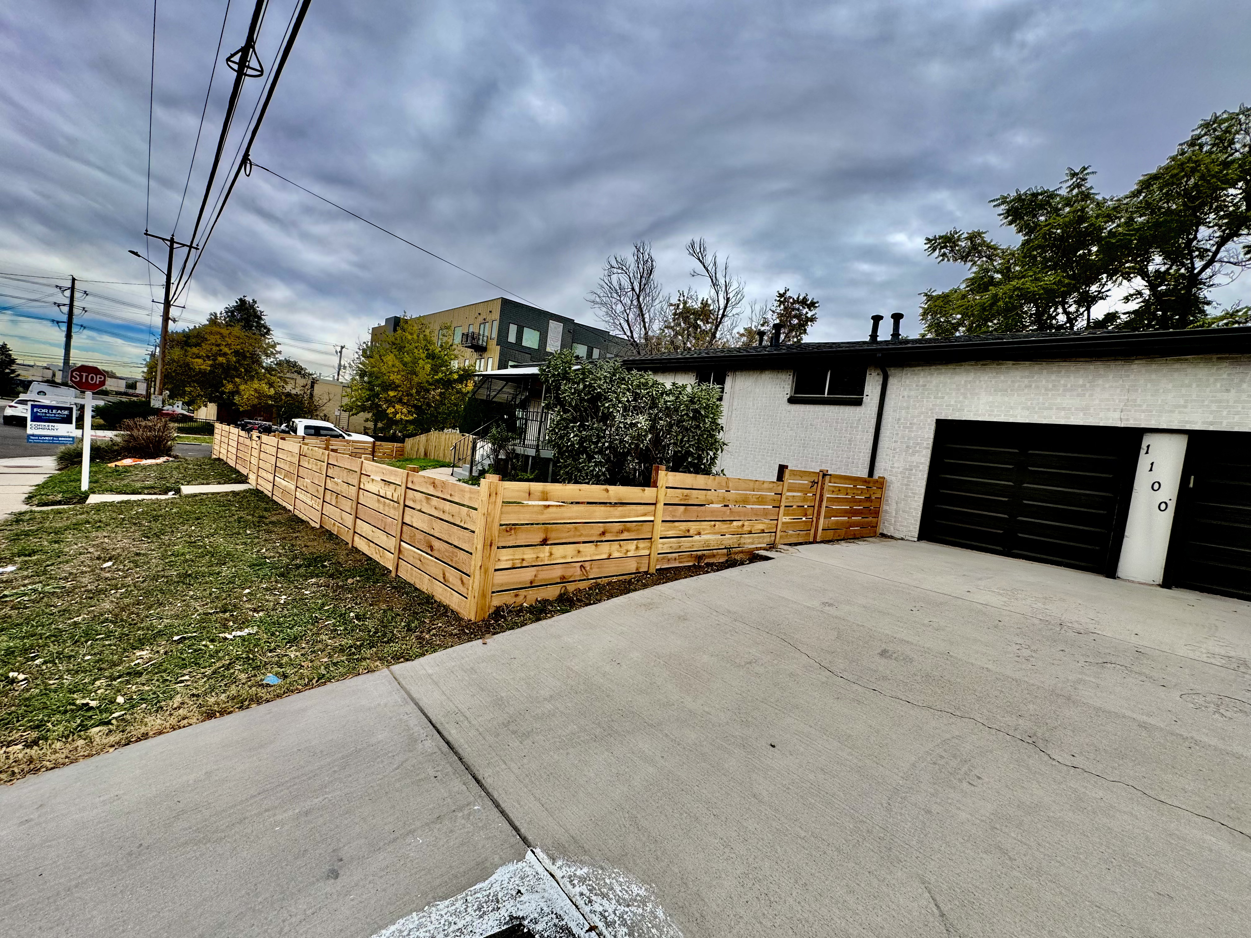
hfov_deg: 102.1
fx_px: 506
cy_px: 469
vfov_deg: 85.7
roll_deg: -7.5
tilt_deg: -1.1
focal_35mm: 14
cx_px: 626
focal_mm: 2.22
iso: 40
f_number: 2.2
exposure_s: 1/831
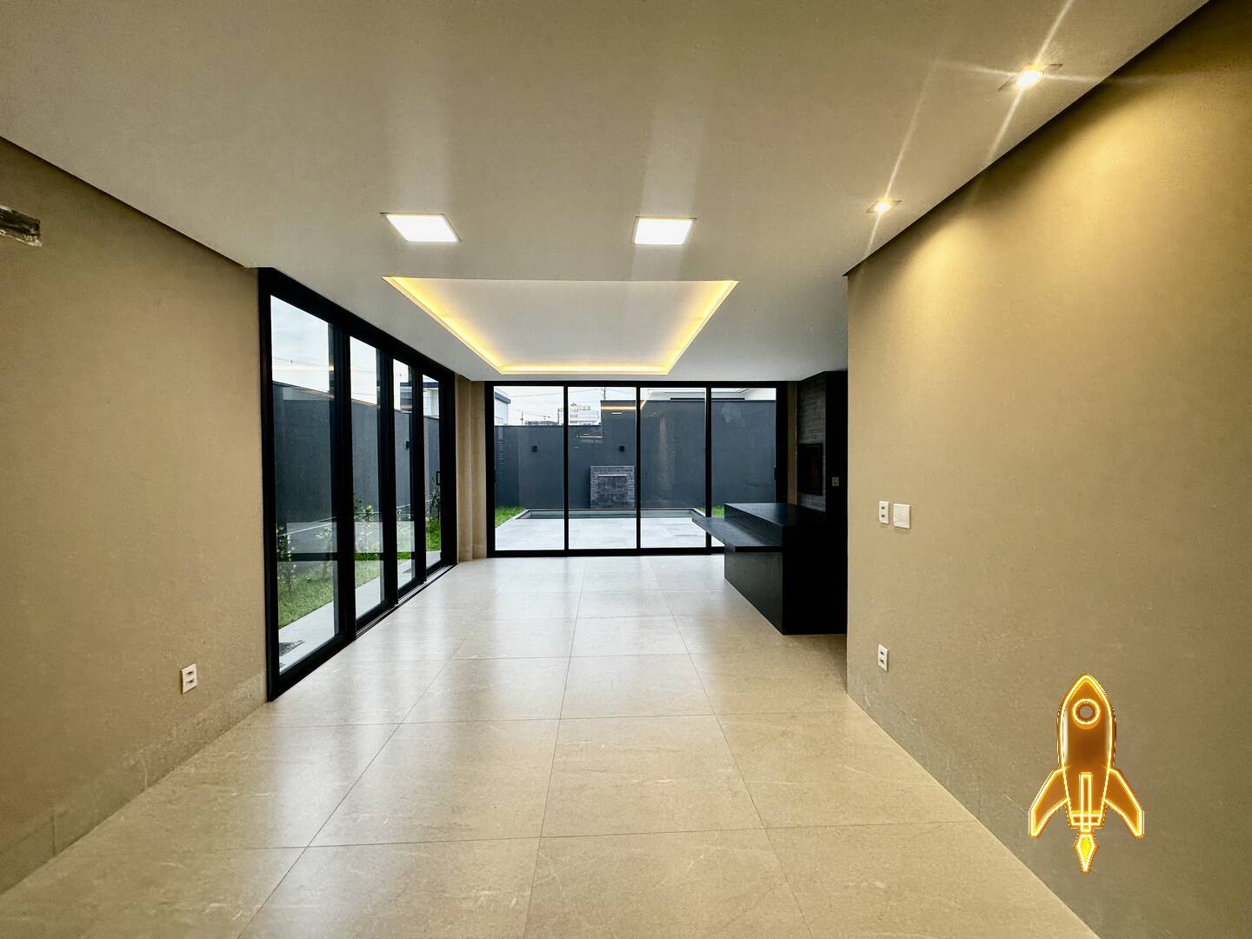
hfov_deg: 102.1
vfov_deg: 85.7
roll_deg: +0.3
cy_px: 470
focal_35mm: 14
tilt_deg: -0.3
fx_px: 506
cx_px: 626
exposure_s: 1/120
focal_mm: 2.22
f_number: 2.2
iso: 100
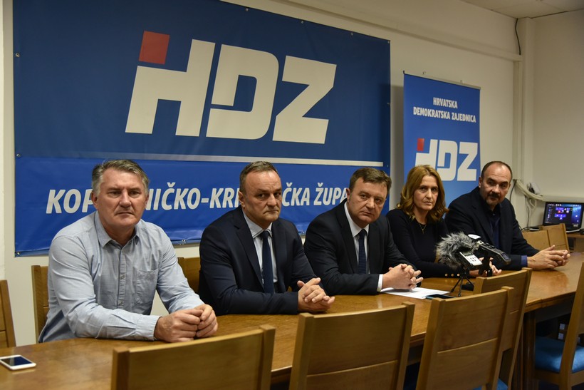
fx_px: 617
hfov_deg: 50.7
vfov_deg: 35.1
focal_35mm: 38
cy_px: 195
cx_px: 292
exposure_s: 1/125
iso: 2000
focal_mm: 38
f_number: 4
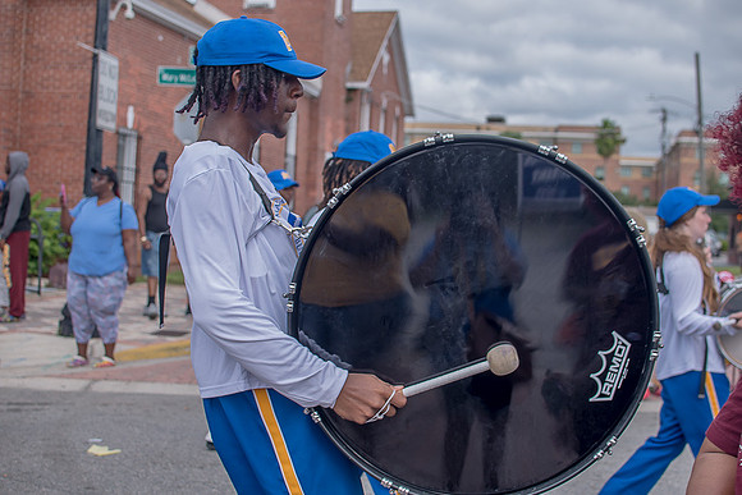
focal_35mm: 52
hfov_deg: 38.2
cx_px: 371
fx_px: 1072
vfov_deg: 26.0
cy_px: 248
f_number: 4
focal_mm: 35
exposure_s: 1/500
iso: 100
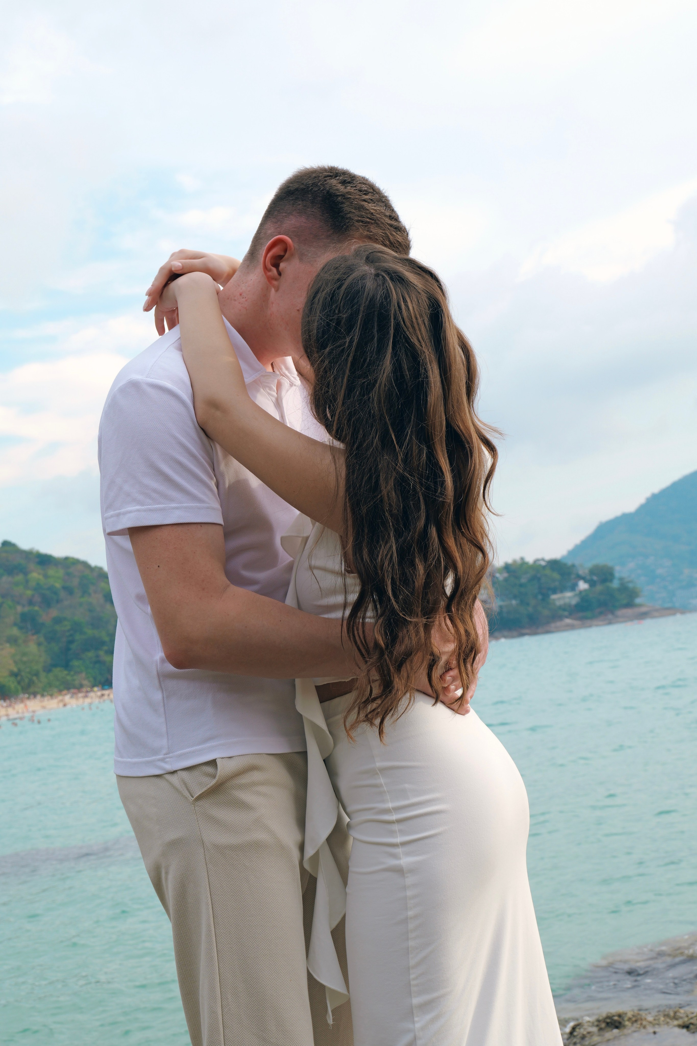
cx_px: 348
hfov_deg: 22.6
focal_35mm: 60
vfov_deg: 33.4
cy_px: 523
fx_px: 1742
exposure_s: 1/125
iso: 320
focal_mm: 60
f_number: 13
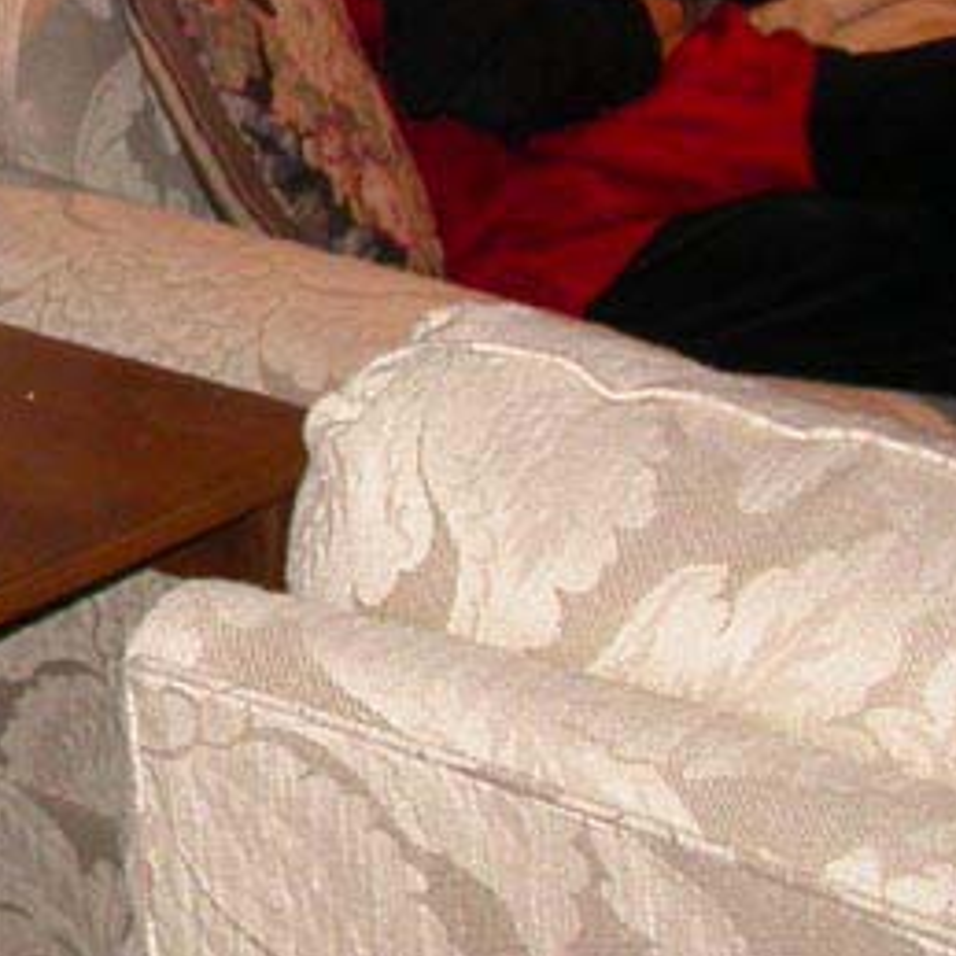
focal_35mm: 133
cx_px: -498
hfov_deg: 12.5
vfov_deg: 13.0
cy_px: 37
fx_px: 4156
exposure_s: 1/60
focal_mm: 7.85
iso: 200
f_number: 2.6
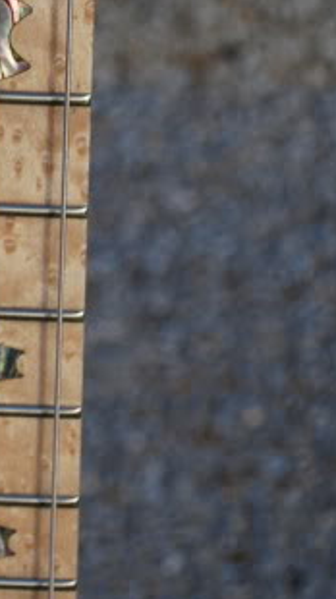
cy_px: -71
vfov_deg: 10.2
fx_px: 3300
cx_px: -43
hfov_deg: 5.8
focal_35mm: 208
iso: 100
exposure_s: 1/125
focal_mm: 40
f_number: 5.6
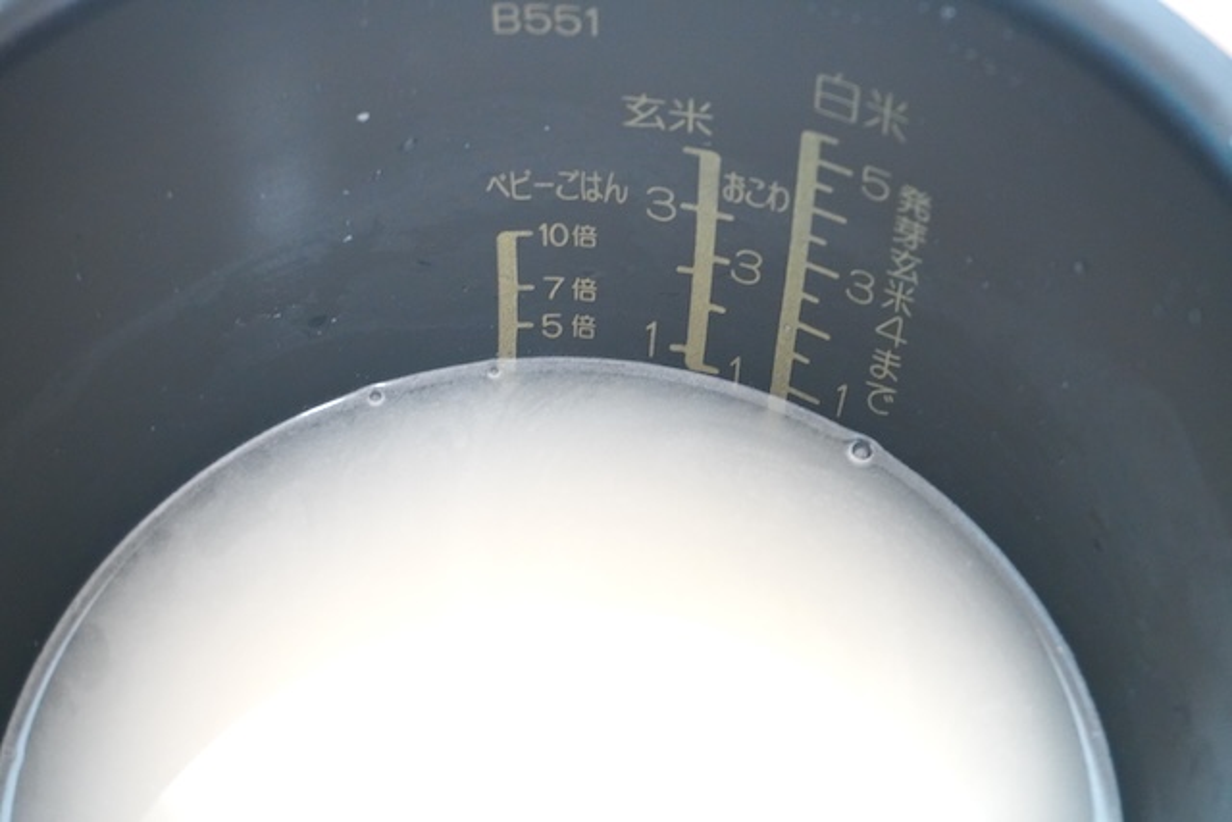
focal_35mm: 57
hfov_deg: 35.0
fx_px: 1951
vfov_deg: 23.8
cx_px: 616
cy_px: 411
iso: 3200
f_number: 5.6
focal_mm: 38
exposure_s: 1/20
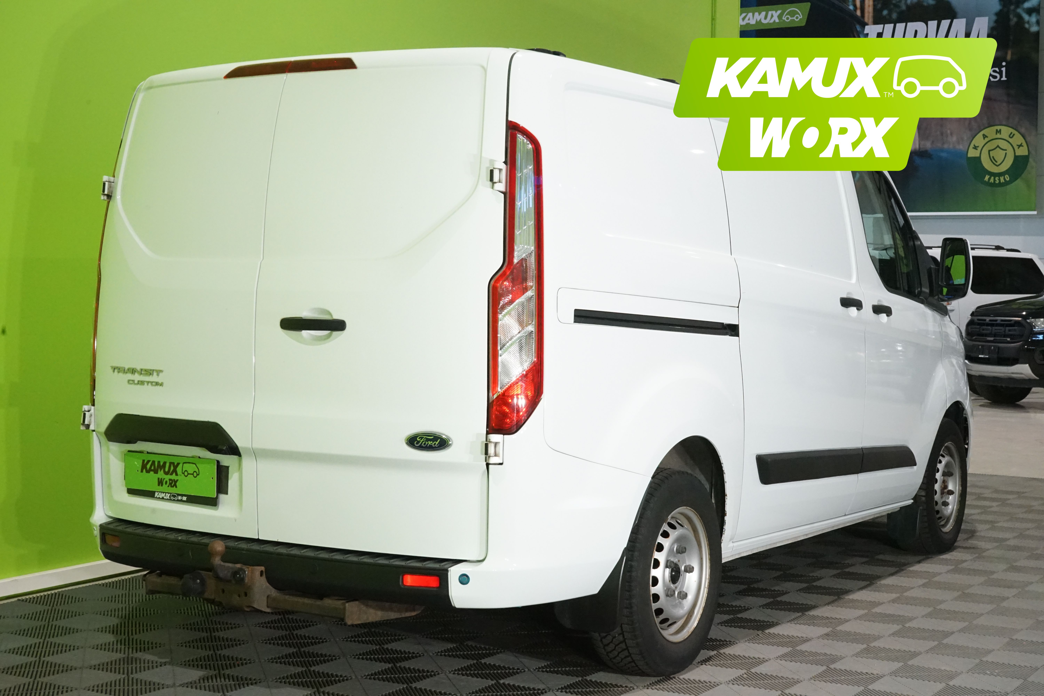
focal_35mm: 52
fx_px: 1508
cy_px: 348
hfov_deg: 38.2
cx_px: 522
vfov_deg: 26.0
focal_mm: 52
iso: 6400
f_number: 16
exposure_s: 1/40
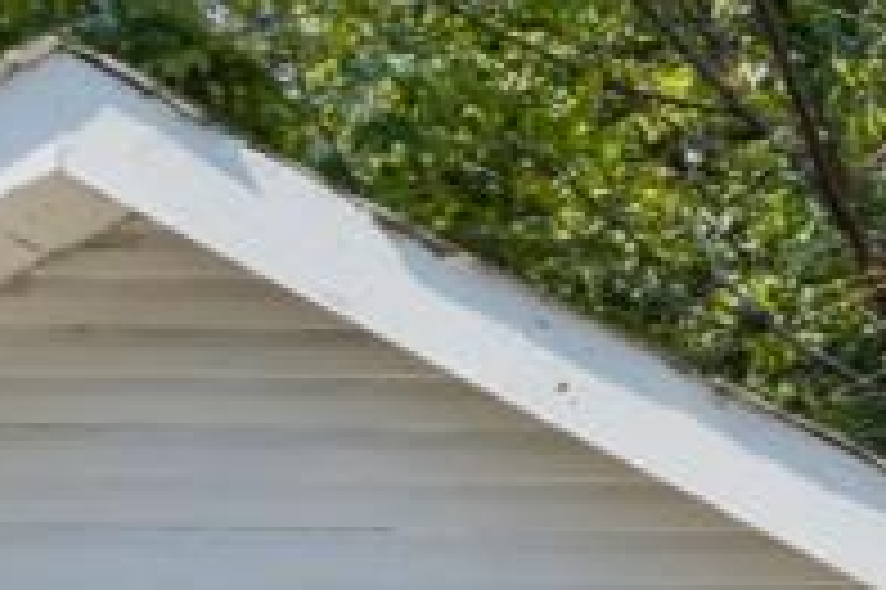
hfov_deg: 8.7
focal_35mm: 167
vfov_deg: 7.3
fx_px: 4103
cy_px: 1770
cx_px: 3135
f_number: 22
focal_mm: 21.9
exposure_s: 1/25
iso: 100
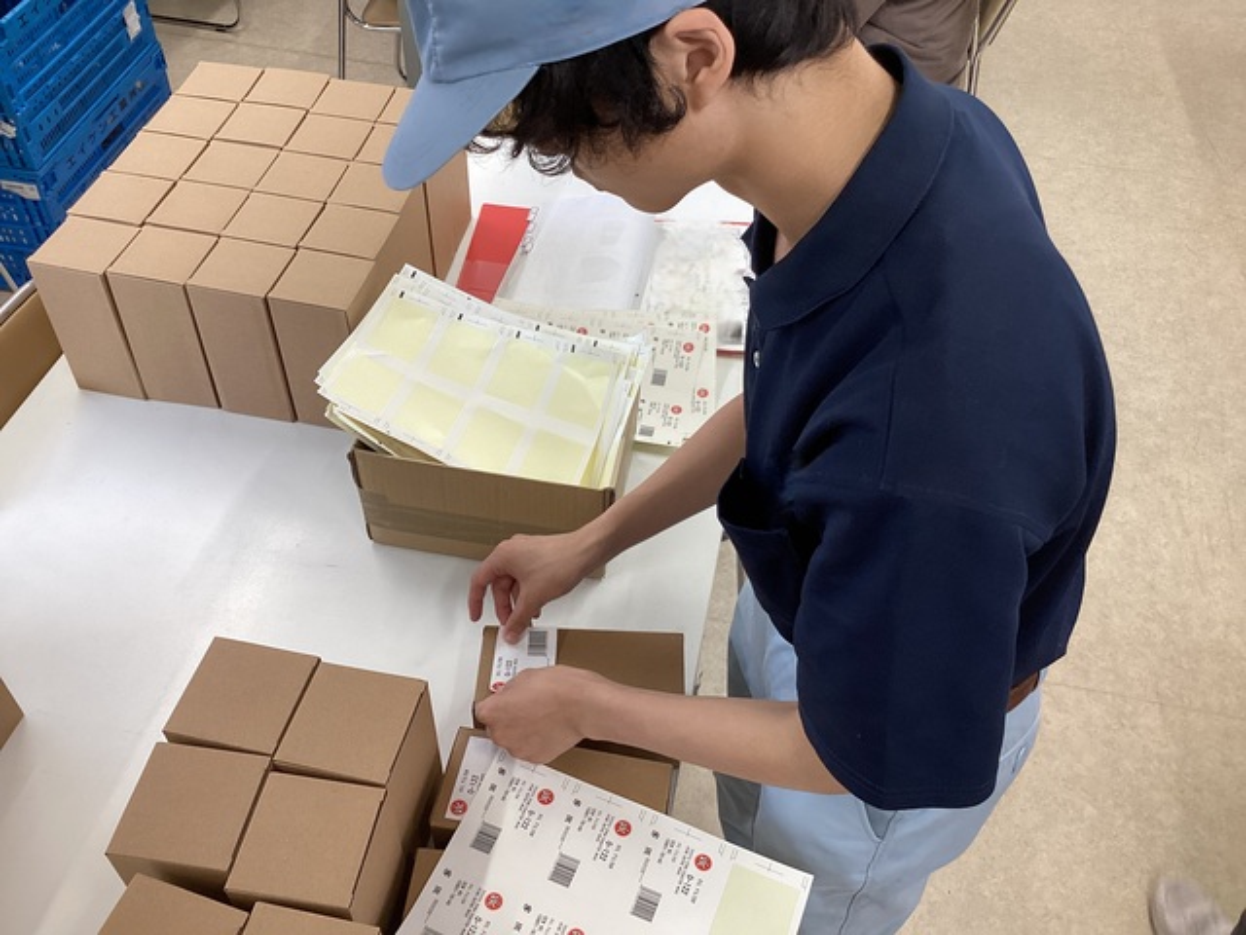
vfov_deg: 45.4
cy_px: 468
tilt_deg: -48.5
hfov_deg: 58.4
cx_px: 623
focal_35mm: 31
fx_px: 1116
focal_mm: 3.3
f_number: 2.4
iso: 80
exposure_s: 1/120
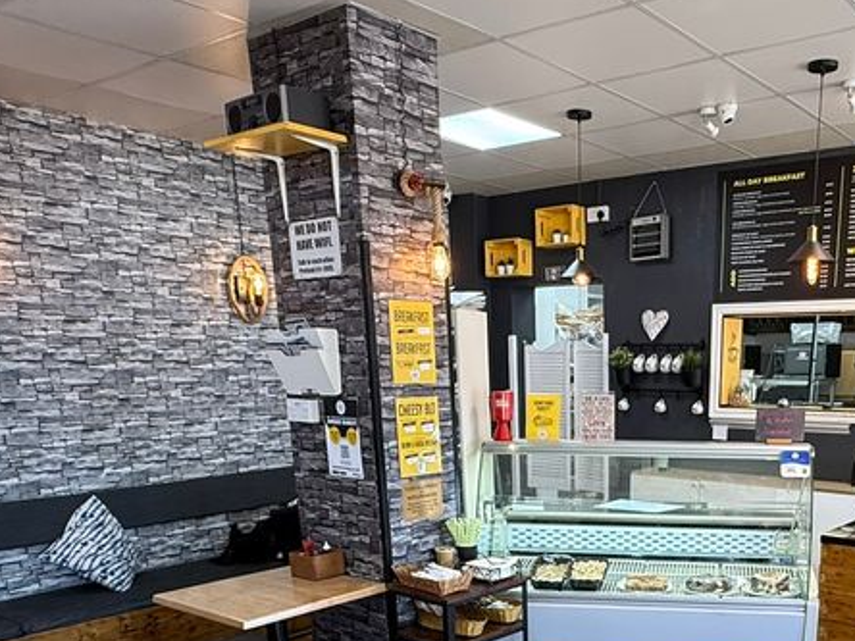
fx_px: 864
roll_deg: -0.3
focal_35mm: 35
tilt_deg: -14.7
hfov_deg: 50.7
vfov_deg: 37.4
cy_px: 603
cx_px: 626
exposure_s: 1/100
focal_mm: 2.22
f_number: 2.2
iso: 200
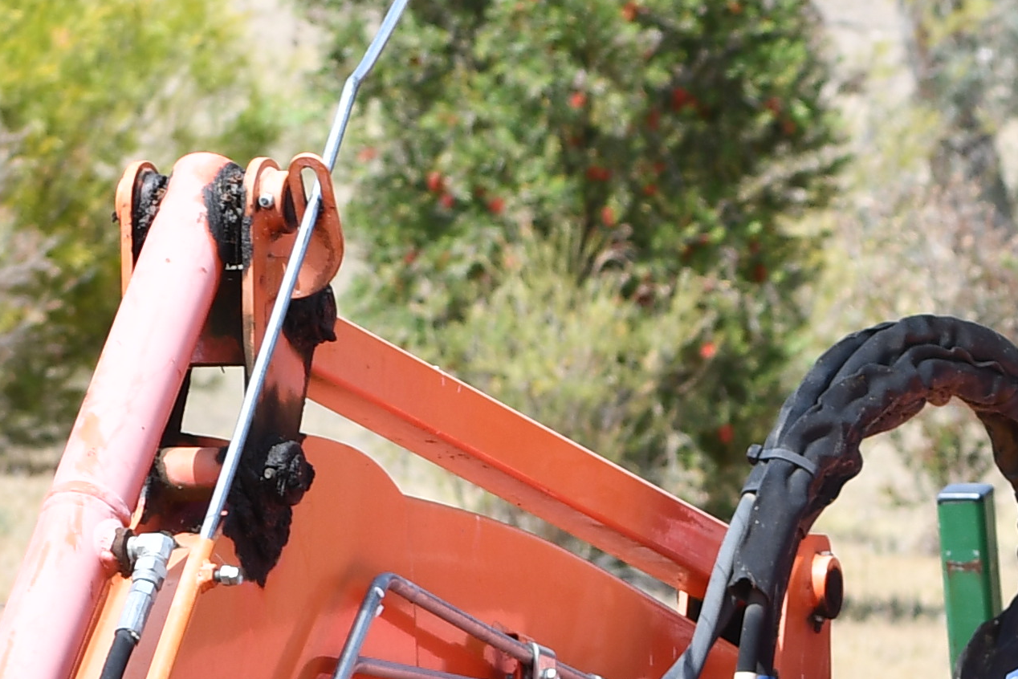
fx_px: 10182
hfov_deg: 5.7
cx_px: 1097
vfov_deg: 3.8
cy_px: 714
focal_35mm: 360
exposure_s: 1/250
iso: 125
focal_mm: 55
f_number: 8
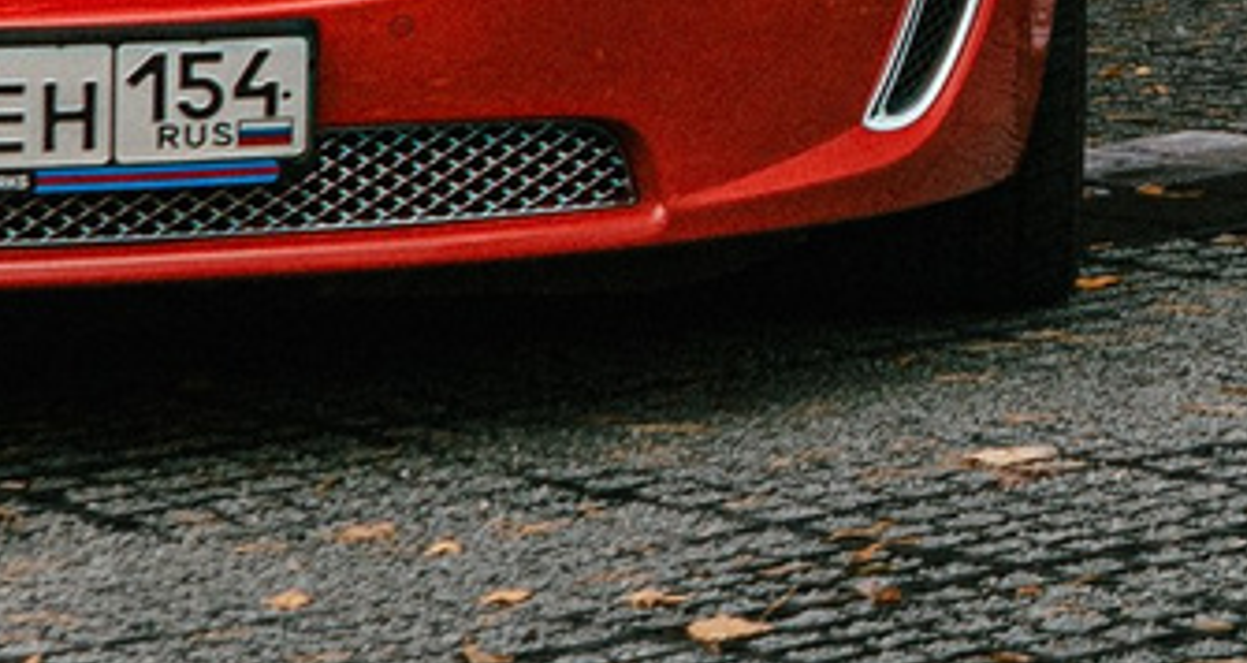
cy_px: -1187
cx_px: 3252
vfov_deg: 5.4
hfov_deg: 9.3
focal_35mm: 203
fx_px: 6625
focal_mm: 24
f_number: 4.5
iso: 125
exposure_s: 1/160
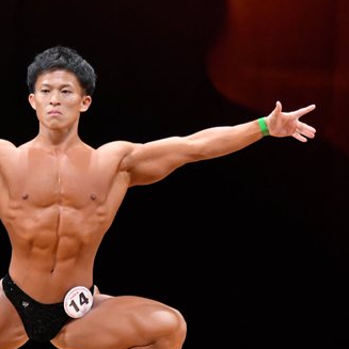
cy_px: 203
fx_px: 6536
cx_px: 71
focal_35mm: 573
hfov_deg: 3.1
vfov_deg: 3.1
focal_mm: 190
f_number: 5.6
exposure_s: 1/400
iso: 4000
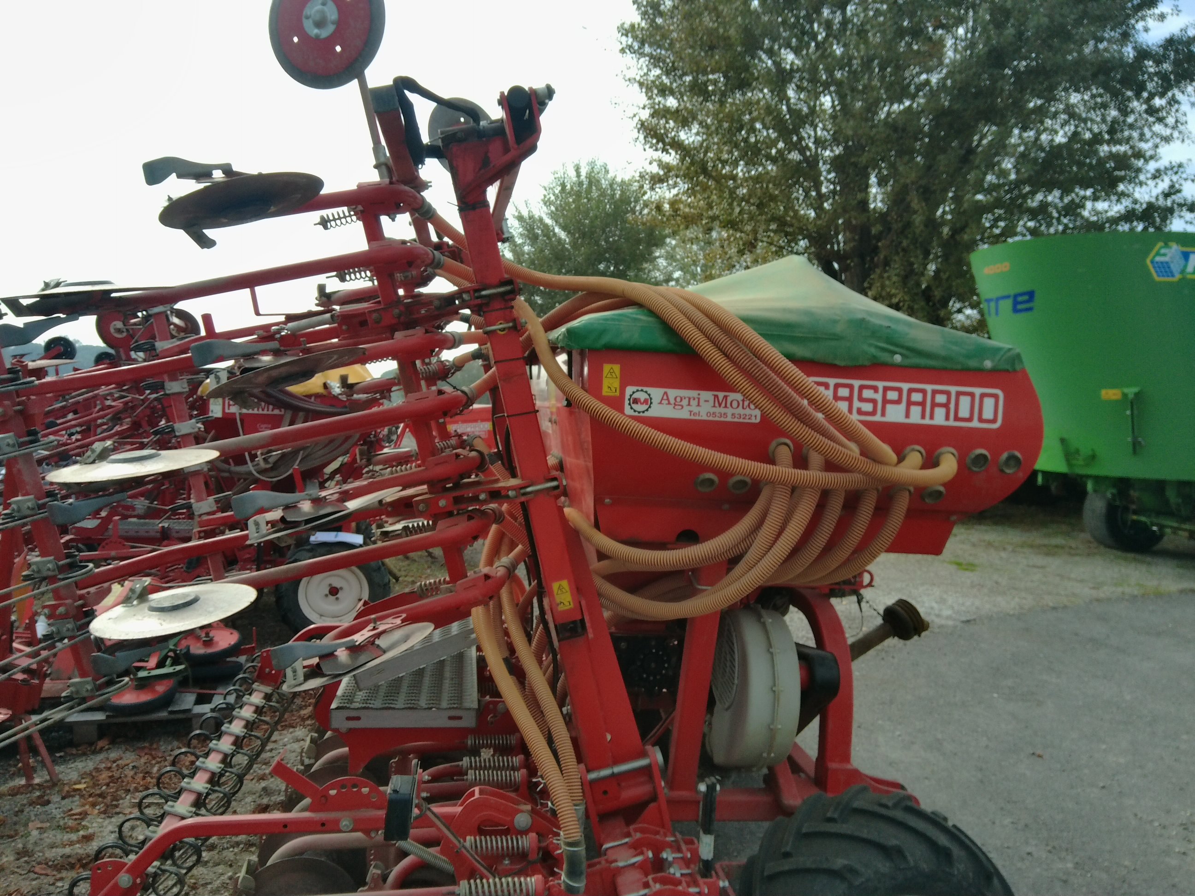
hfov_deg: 67.3
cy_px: 448
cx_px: 598
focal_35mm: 26
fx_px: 898
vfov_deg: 53.1
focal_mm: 3
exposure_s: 1/730
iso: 100
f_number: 2
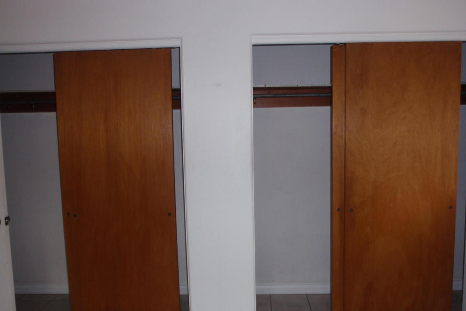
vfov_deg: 43.5
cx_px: 233
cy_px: 176
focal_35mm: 30
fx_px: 388
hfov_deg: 61.9
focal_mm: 5
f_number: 3.2
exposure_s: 1/30
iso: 100
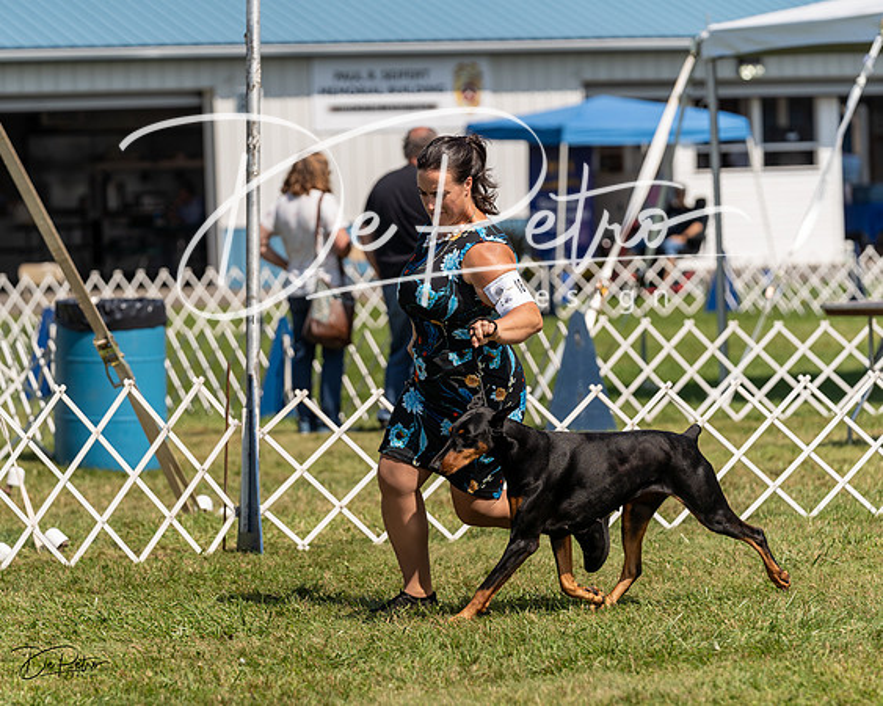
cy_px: 353
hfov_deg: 11.0
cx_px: 442
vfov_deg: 8.8
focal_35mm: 176
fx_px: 4590
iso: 200
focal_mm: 156
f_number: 4
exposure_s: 1/2000
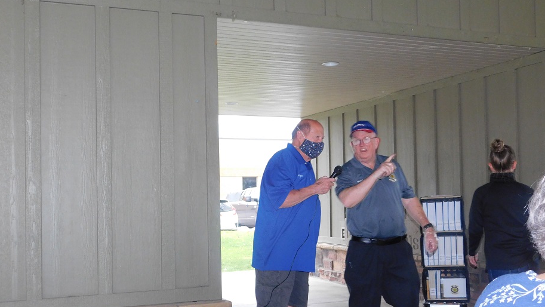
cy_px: 175
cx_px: 272
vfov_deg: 27.1
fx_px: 636
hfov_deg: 46.4
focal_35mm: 44
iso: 450
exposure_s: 1/30
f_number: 3.6
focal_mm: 7.1
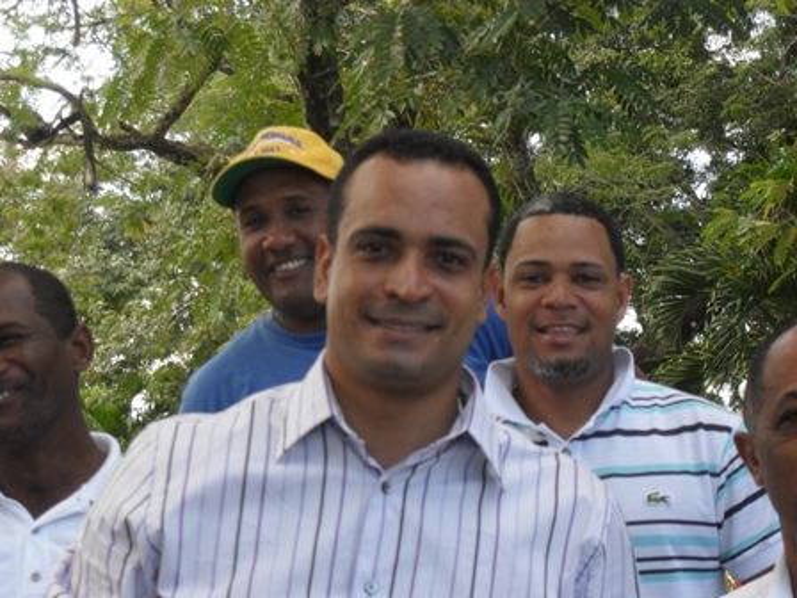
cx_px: 398
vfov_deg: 16.4
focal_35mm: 90
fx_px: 2072
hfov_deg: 21.8
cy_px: 299
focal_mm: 15.9
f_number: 4.7
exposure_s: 1/60
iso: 100
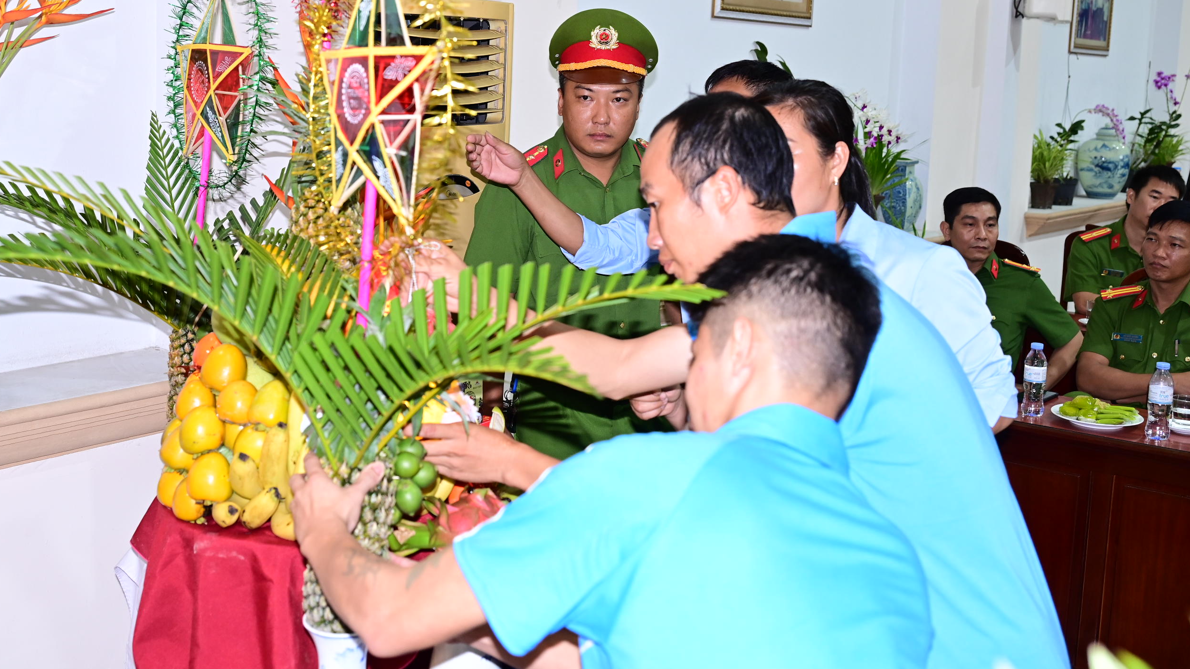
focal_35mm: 43
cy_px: 231
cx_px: 537
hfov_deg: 47.3
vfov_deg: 27.6
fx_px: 1357
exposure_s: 1/125
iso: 1600
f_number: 4
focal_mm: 34
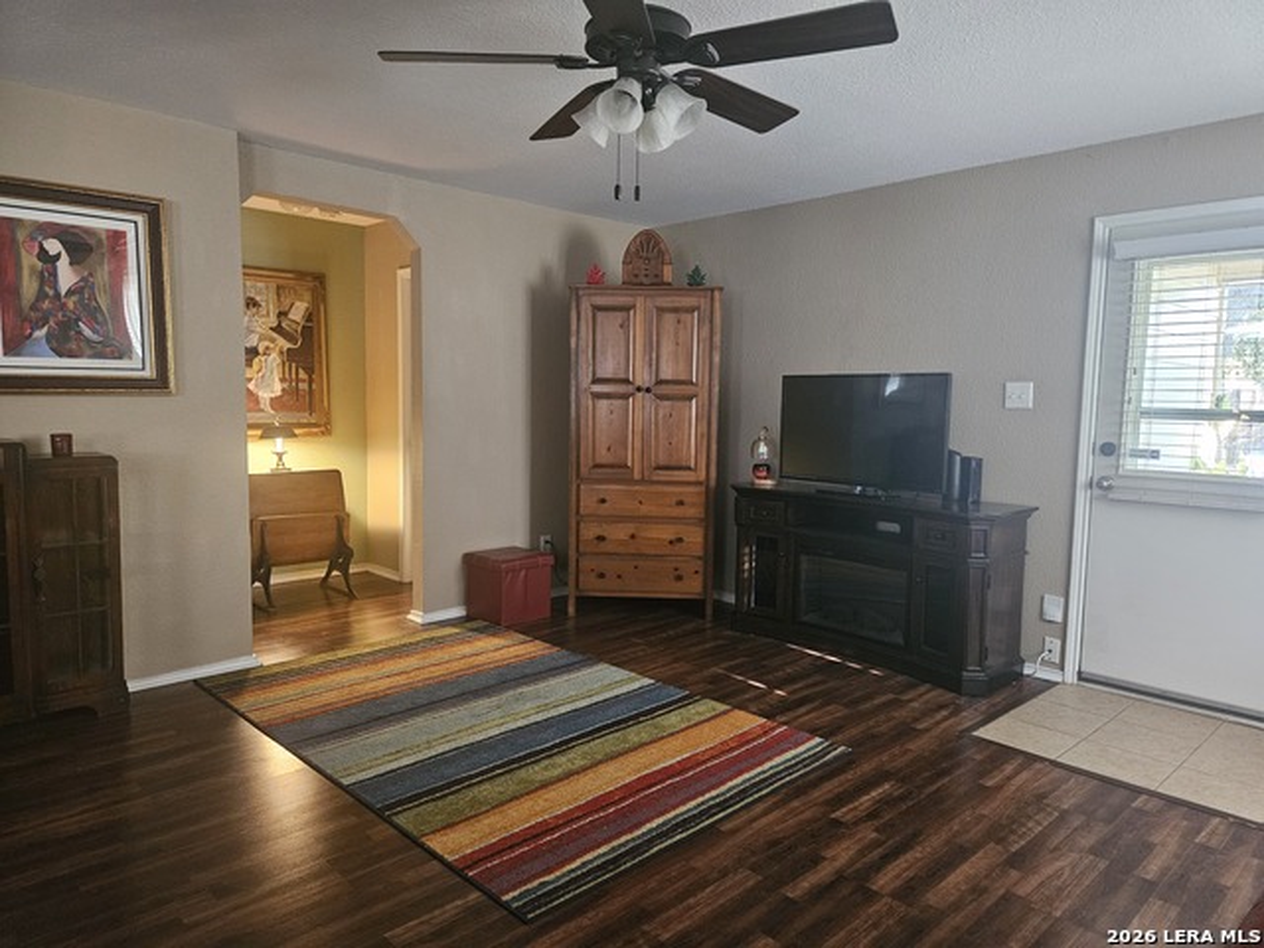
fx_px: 840
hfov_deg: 73.9
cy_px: 474
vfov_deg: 58.9
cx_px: 632
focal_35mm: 23
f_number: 1.8
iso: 640
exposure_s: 1/24
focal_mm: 5.4
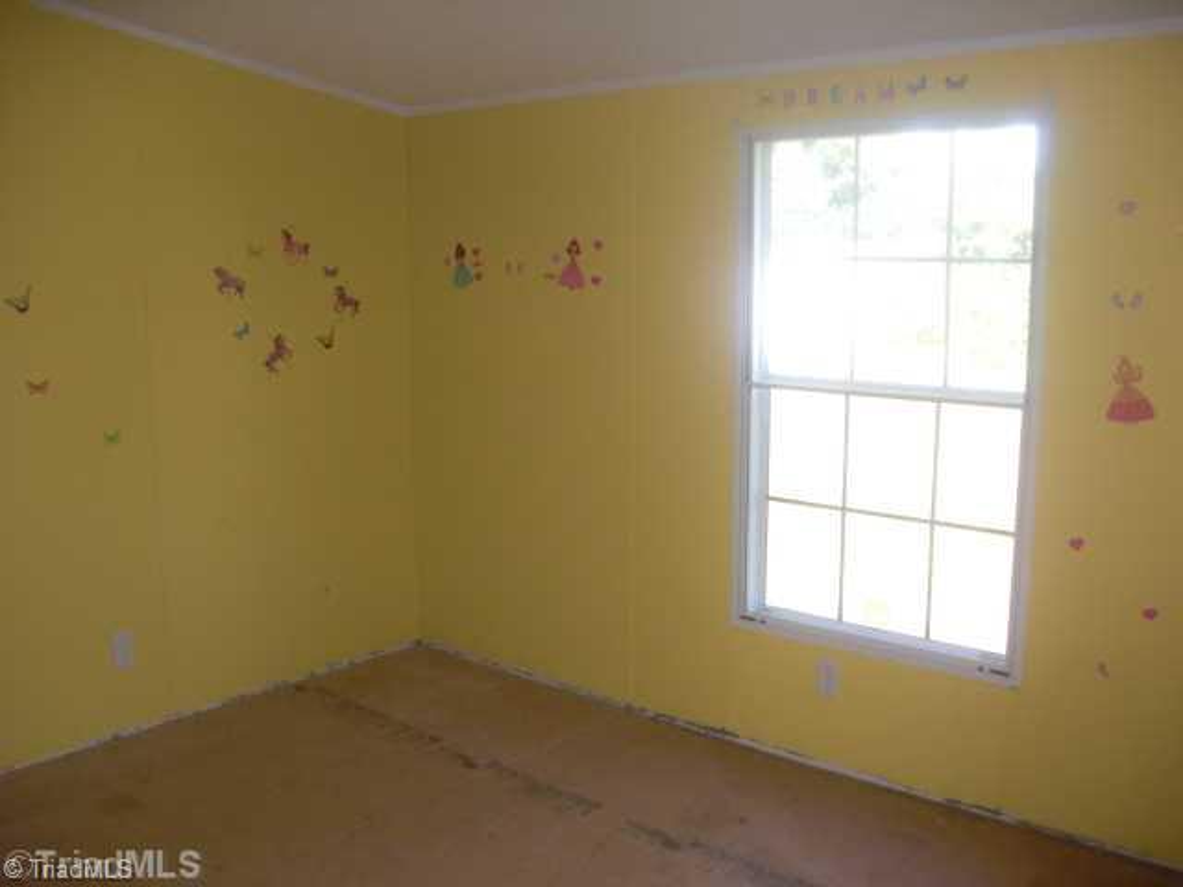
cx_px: 592
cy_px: 444
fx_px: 1230
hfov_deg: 51.4
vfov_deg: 39.7
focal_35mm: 36
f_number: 2.8
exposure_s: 1/80
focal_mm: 6.3
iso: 100
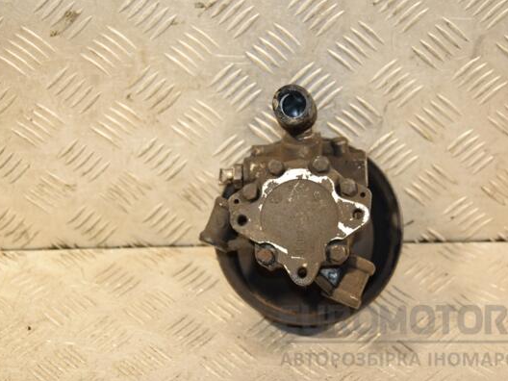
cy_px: 191
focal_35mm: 82
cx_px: 262
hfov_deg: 23.8
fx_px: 1203
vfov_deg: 18.0
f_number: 5
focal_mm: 50
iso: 800
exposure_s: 1/125
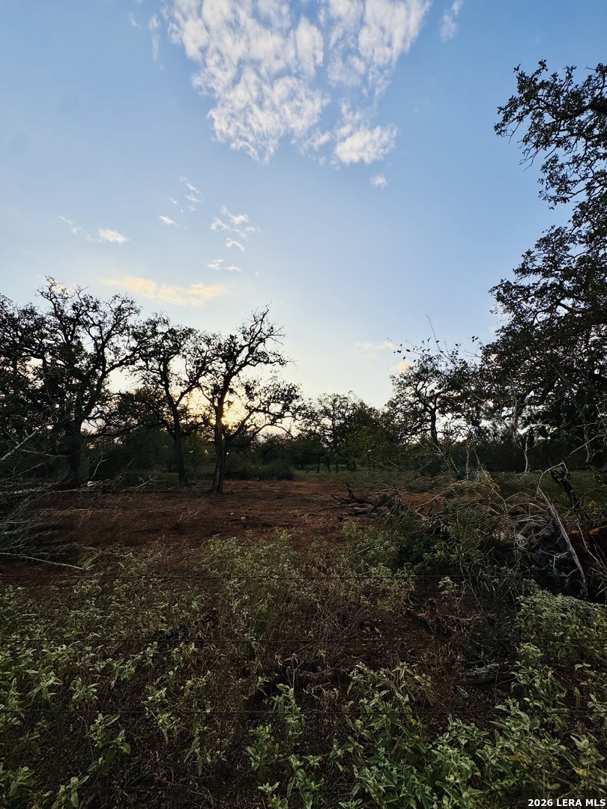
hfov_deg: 85.7
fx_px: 327
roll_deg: -2.6
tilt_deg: +9.1
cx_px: 304
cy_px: 404
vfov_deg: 102.1
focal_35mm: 14
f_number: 2.2
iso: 50
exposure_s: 1/2083
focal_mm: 2.22
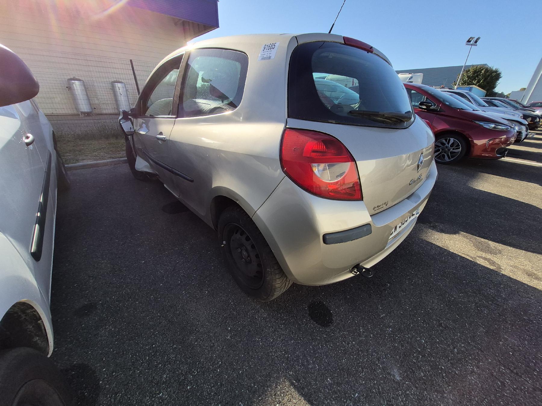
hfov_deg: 106.2
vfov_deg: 89.9
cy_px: 203
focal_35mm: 13
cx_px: 271
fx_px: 204
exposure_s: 1/1111
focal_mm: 1.74
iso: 40
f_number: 2.2
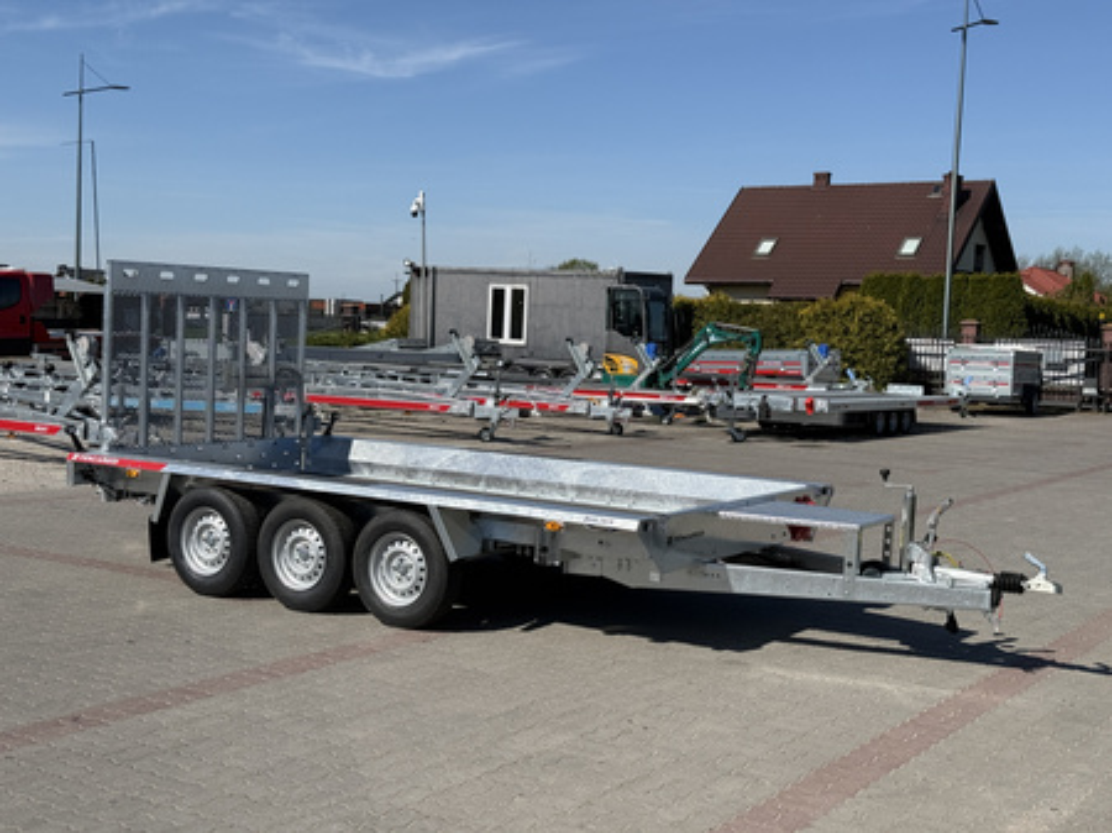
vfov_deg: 30.2
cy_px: 416
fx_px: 1541
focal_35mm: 48
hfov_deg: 39.7
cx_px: 556
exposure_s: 1/7143
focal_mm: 6.76
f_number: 1.78
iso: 80
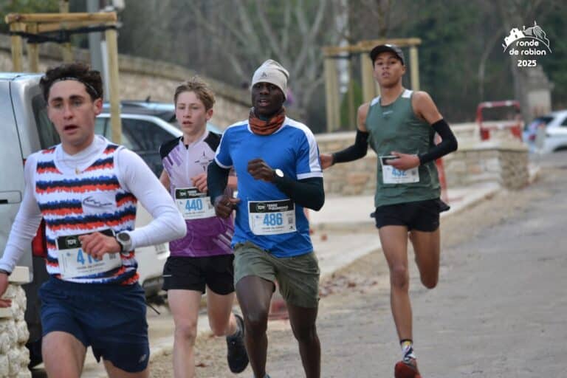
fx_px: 3543
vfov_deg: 6.1
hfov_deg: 9.1
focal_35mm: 225
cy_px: 189
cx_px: 284
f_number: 5
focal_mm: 150
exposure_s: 1/500
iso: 900
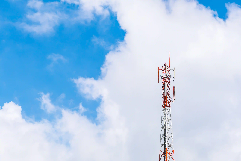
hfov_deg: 19.5
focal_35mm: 105
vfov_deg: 13.0
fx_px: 703
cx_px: 120
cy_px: 80
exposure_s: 1/640
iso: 100
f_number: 10
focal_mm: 70
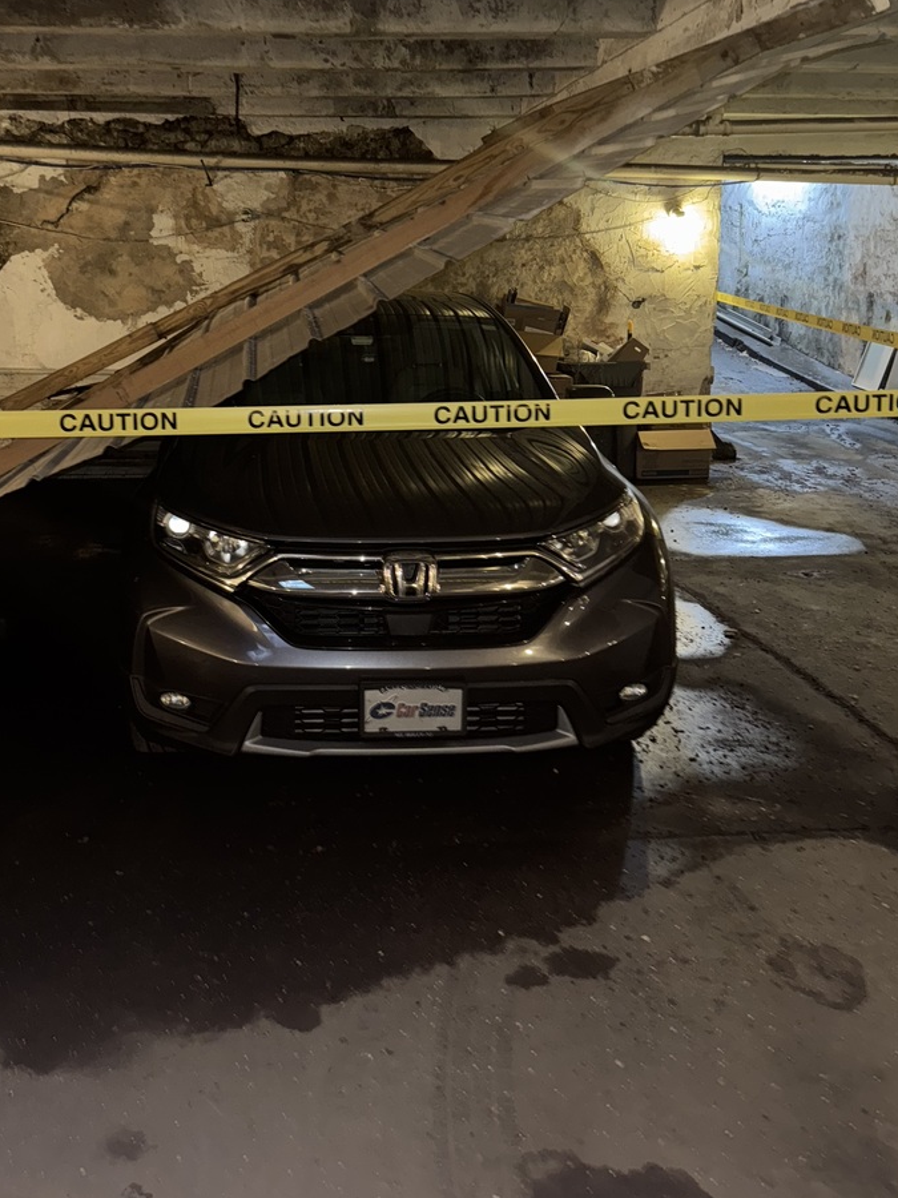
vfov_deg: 56.0
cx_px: 330
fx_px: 1107
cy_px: 433
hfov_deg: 43.8
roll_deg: -0.1
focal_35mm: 32
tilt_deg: -7.5
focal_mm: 6.76
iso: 200
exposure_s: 1/4
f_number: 1.78
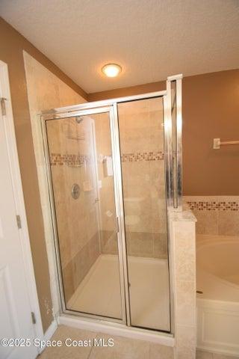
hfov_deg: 77.3
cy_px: 180
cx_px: 120
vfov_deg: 100.4
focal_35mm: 15
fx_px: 149
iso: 800
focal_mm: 10
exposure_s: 1/80
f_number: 4.5
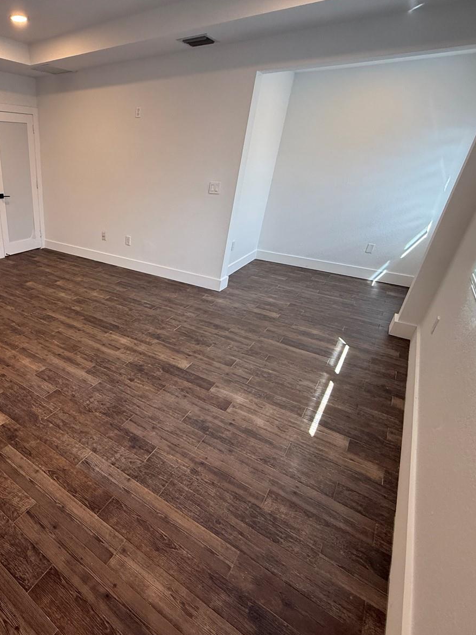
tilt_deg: -25.2
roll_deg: -1.0
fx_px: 348
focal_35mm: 19
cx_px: 101
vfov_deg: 84.7
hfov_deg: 63.2
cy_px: 320
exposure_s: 1/120
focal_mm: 2.22
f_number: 2.2
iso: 250
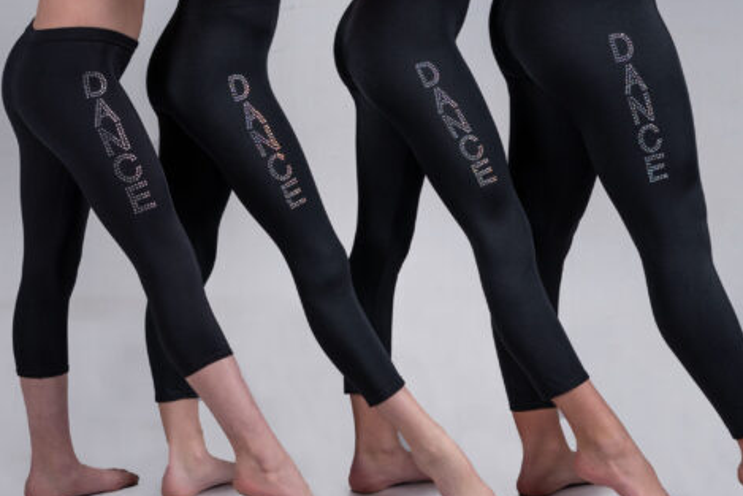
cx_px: 398
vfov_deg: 14.3
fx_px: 1982
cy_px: 249
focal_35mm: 96
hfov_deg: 21.2
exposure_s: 1/160
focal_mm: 50
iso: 250
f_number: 4
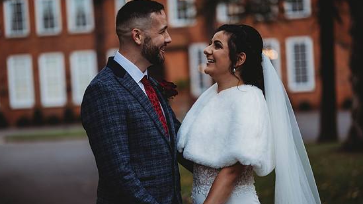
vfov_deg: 12.9
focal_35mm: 94
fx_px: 905
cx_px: 184
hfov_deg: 22.7
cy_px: 123
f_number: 1.8
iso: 100
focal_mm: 85
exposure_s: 1/320
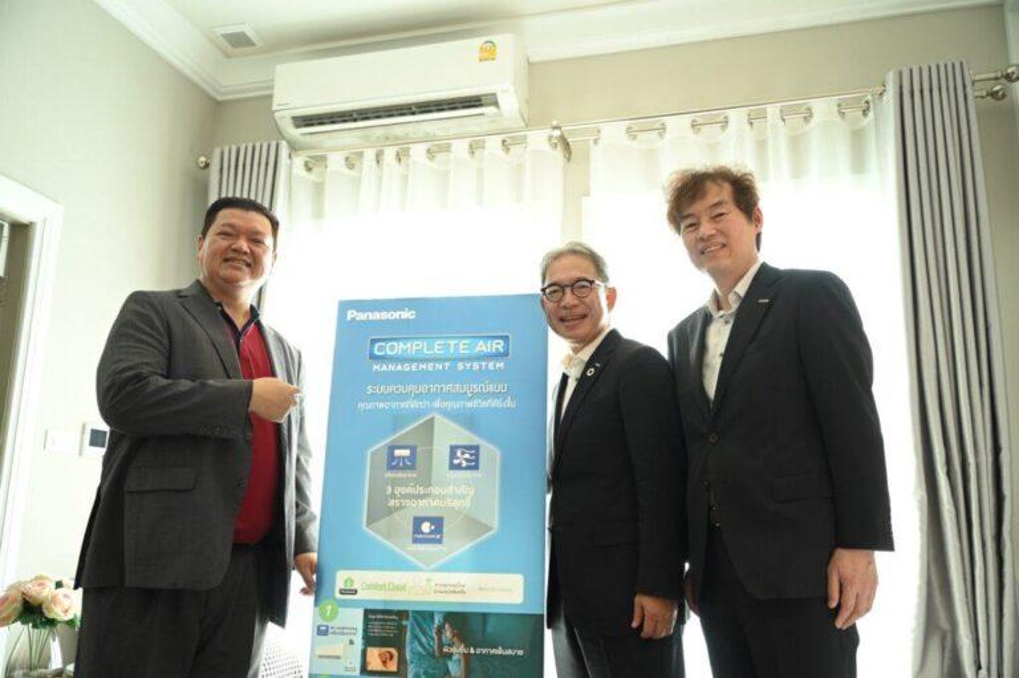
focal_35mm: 31
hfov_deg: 60.3
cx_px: 510
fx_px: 877
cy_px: 339
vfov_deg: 42.3
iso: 640
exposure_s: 1/250
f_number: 2.8
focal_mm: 31
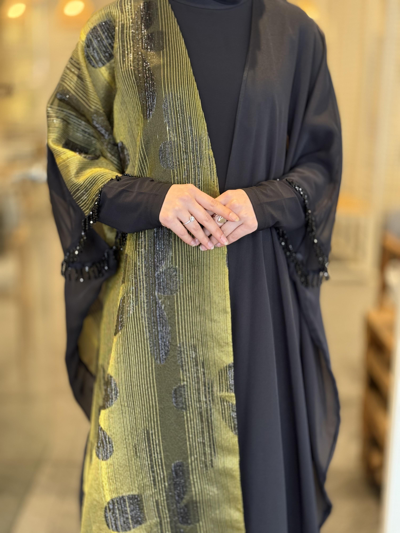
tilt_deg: -12.1
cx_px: 200
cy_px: 266
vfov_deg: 39.7
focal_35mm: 48
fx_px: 740
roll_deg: -1.7
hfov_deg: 30.3
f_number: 1.78
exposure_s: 1/50
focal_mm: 6.76
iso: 250
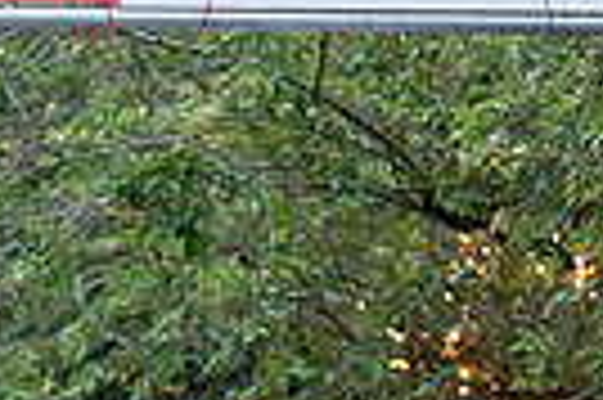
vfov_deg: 1.7
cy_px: 753
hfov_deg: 2.6
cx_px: 135
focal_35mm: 787
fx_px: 13166
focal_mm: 182
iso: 3200
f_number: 2.8
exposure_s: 1/1000
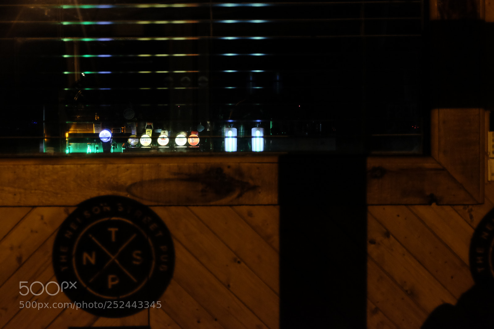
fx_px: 768
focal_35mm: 56
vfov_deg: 24.2
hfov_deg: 35.6
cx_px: 247
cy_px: 164
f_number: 5.3
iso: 3200
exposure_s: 1/10
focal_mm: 37.1
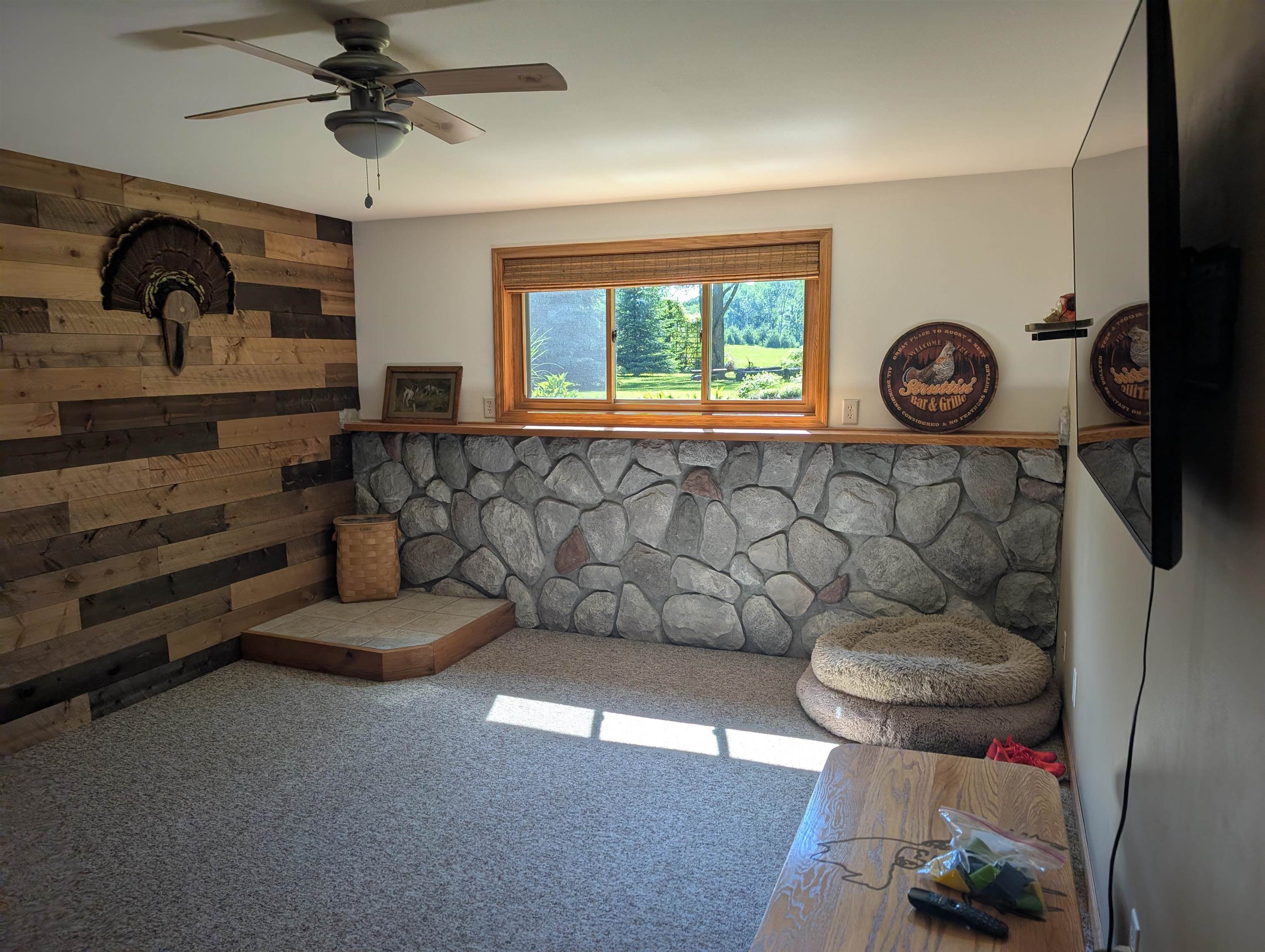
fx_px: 878
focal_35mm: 24
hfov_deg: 71.5
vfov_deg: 56.9
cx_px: 632
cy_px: 476
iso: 24
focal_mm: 6.9
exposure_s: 1/120
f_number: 1.68
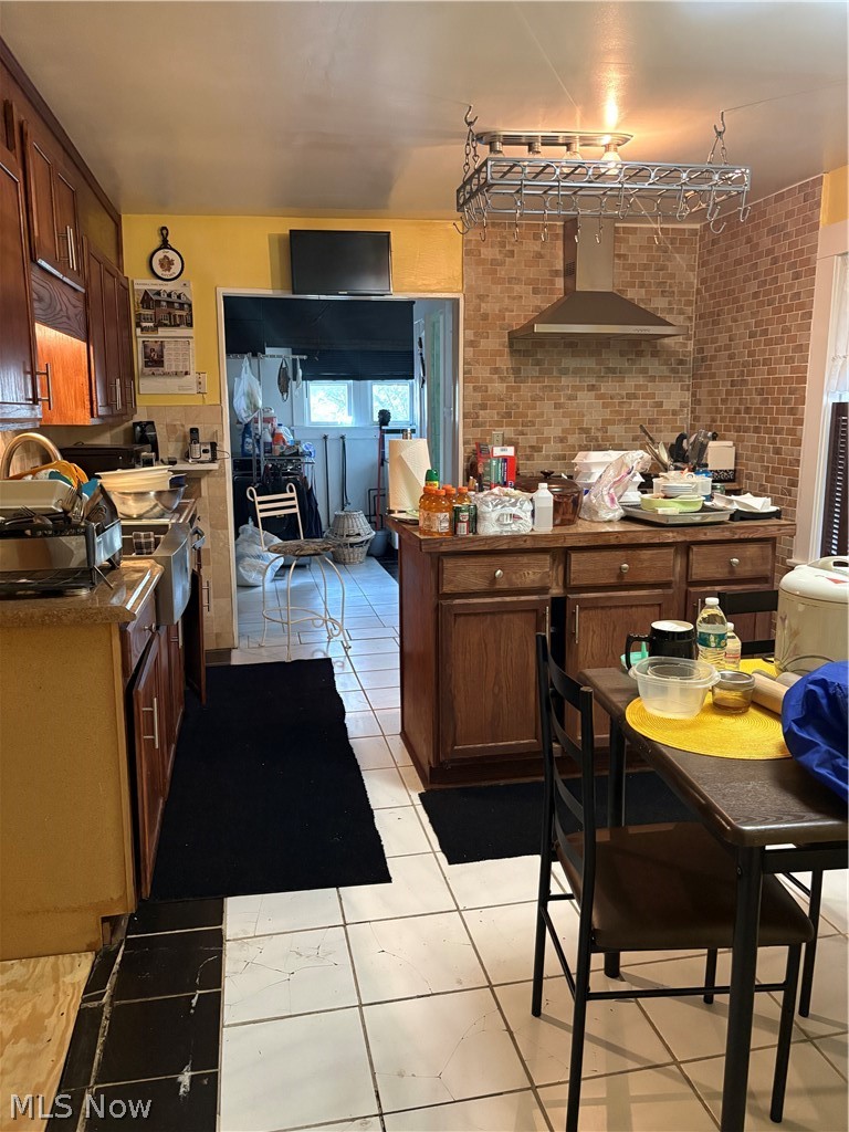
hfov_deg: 53.1
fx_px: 850
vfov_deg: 67.3
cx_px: 424
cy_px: 566
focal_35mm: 26
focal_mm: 5.96
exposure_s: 1/40
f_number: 1.6
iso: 500
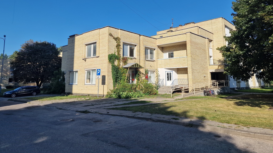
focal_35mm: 26
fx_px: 188
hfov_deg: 71.9
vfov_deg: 43.8
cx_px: 140
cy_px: 52
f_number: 1.8
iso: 50
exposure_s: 1/1540
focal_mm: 6.4
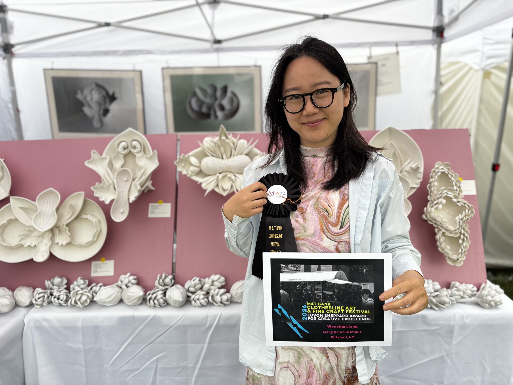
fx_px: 385
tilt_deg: -12.8
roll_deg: +0.7
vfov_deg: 53.1
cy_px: 192
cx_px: 256
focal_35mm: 26
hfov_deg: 67.3
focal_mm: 5.96
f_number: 1.6
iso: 40
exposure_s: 1/213
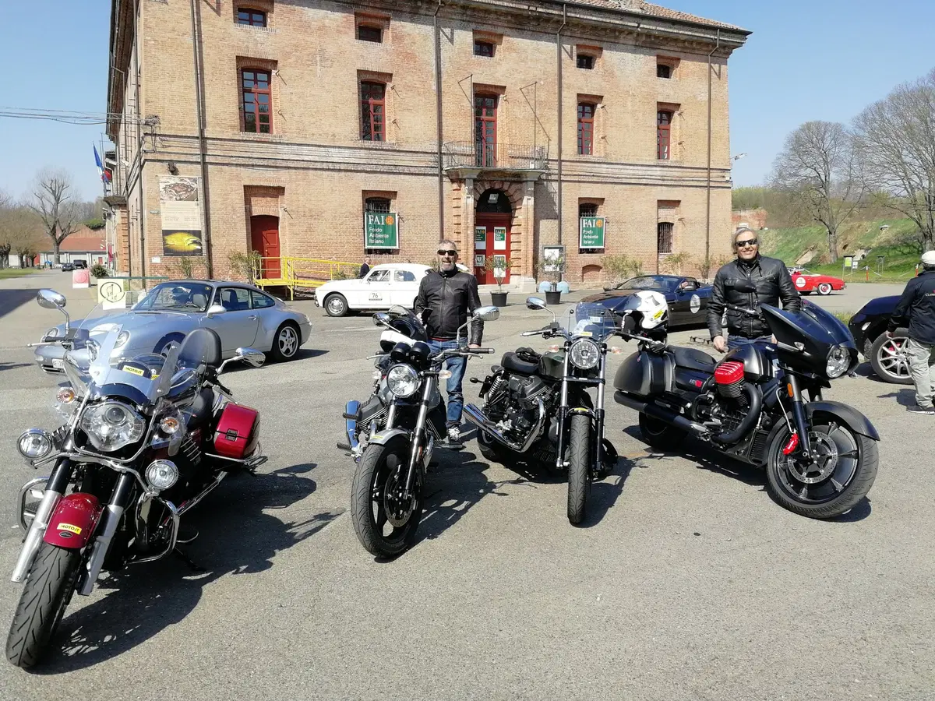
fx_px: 729
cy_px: 350
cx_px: 468
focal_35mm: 27
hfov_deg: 65.3
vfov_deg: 51.4
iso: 50
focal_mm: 3.95
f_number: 4
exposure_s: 1/929
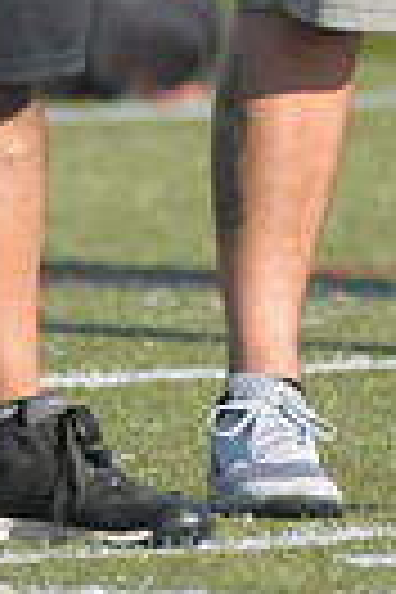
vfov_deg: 0.8
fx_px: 43392
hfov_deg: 0.5
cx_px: 520
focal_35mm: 2630
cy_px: -585
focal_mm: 400
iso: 1600
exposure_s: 1/8000
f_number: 4
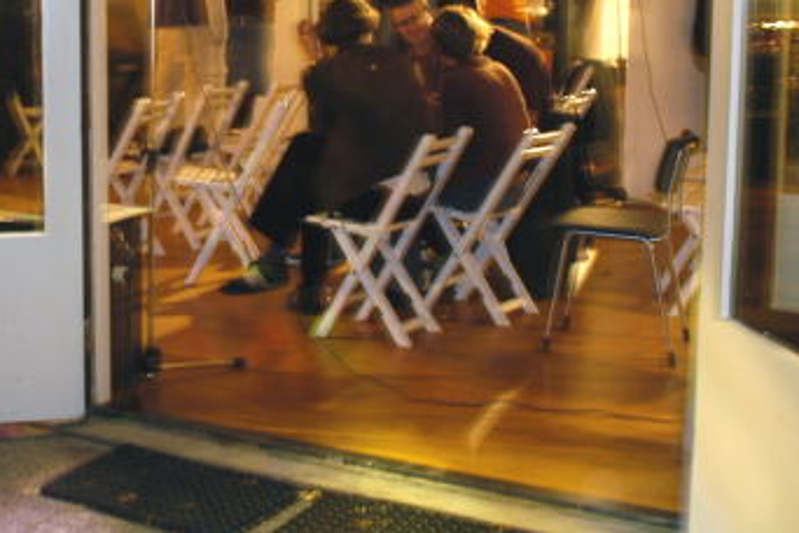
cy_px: 95
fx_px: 1398
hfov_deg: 31.0
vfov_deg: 21.3
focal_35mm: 63
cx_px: 147
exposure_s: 1/1.3
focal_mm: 18
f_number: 3.5
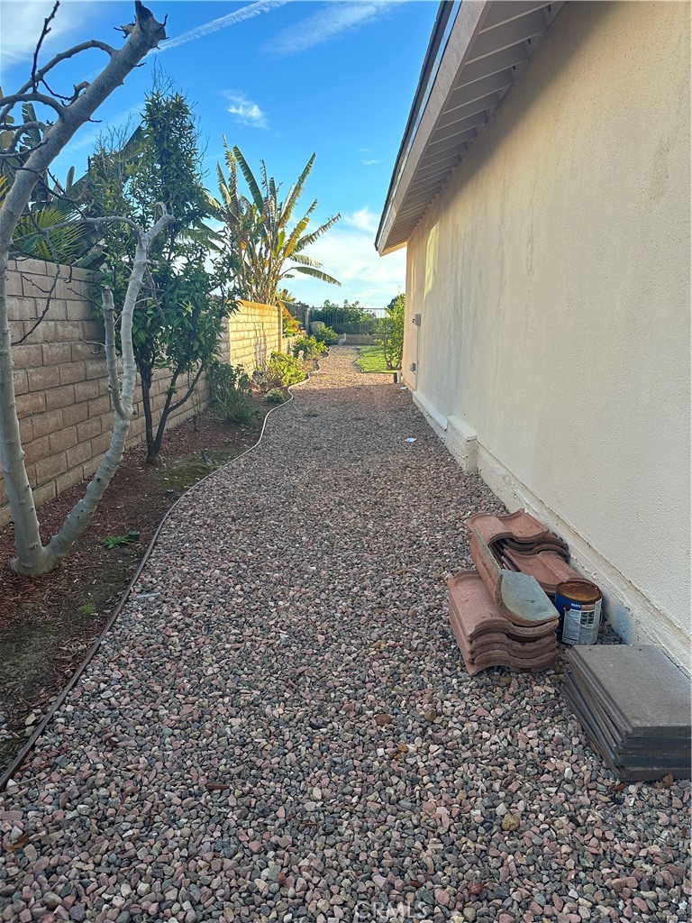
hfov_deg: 56.8
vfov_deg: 71.6
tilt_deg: -13.2
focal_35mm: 24
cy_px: 462
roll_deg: -0.8
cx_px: 346
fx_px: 640
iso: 80
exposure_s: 1/971
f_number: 1.78
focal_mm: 6.86
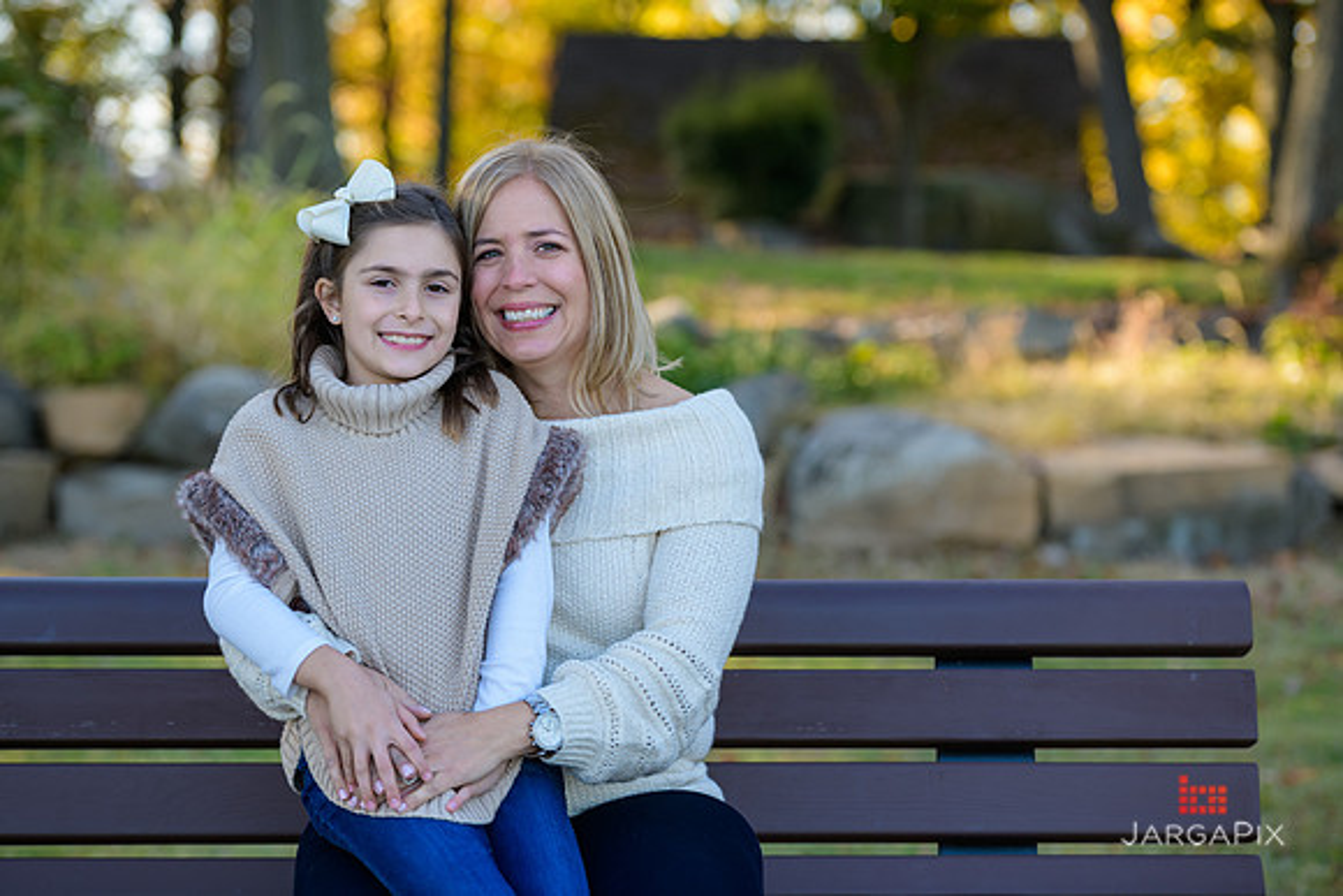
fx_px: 3731
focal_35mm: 100
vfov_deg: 13.7
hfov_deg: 20.4
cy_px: 448
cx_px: 672
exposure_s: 1/250
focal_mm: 100
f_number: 4
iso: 200
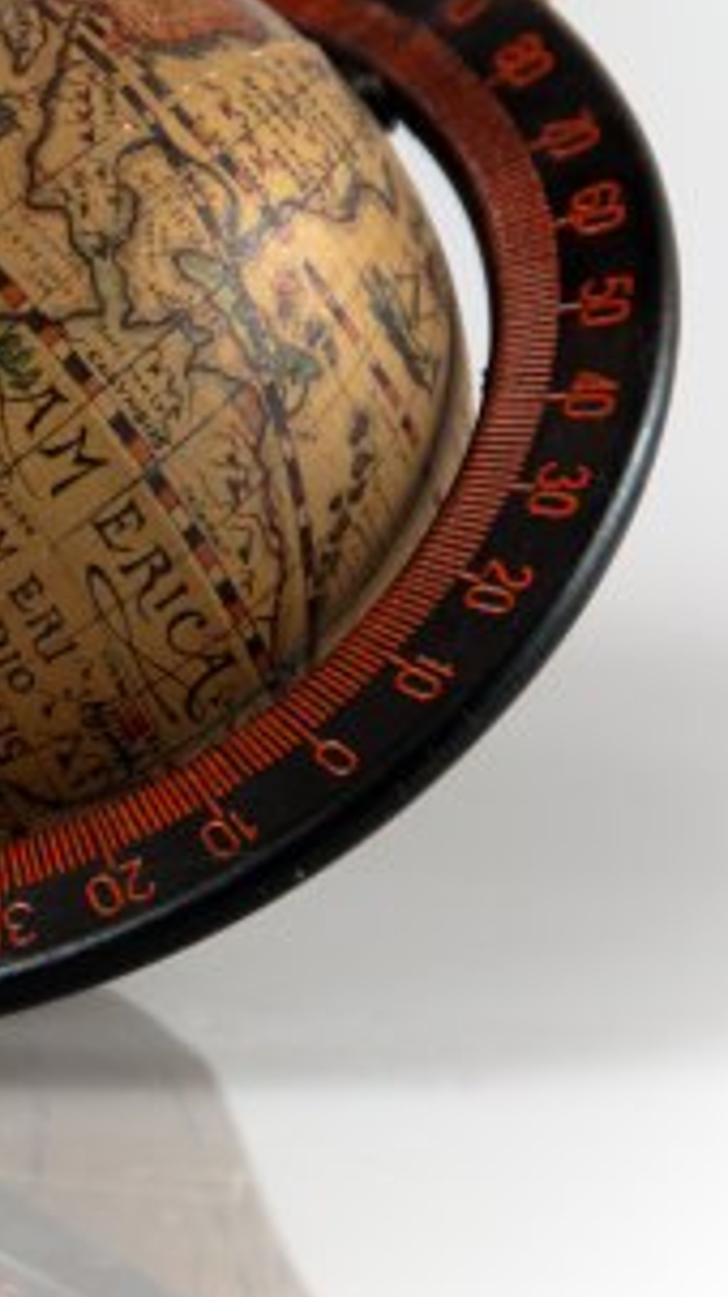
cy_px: 437
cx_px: -39
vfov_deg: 4.5
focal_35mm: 476
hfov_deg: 2.5
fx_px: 16367
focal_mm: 150
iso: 100
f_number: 5.6
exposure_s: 1/60
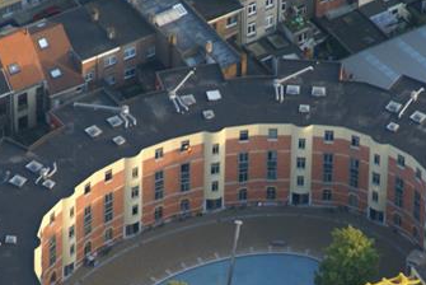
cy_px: 247
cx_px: 245
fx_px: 5708
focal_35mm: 482
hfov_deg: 4.3
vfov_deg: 2.9
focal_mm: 150
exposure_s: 1/125
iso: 400
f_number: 6.3
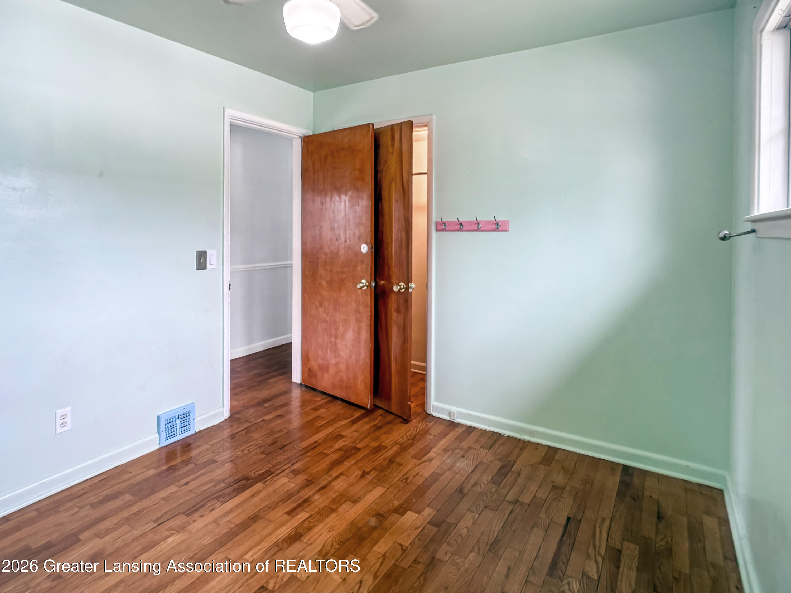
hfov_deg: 67.3
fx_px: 594
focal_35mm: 26
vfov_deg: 53.1
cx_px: 396
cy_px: 296
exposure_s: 1/120
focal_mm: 5.96
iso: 80
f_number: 1.6
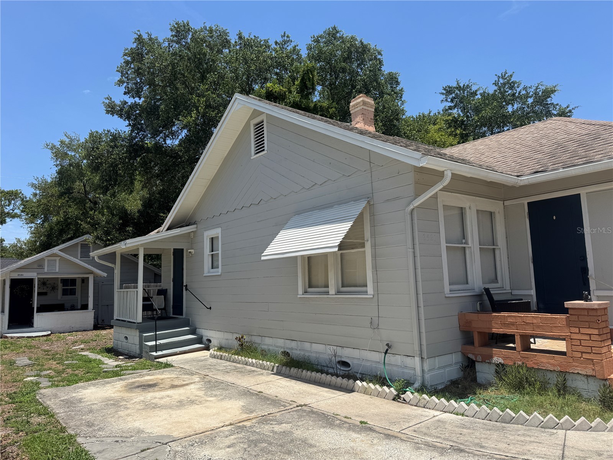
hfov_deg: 71.6
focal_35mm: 24
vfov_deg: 56.8
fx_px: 425
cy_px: 230
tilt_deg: +6.1
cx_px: 306
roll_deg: +1.2
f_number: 1.78
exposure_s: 1/4608
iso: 80
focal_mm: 6.76
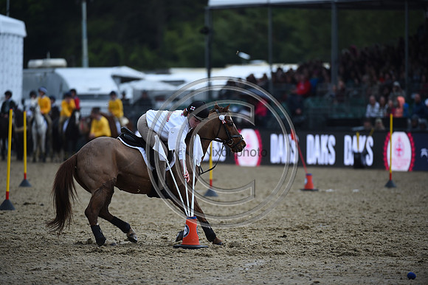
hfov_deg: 6.9
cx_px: 214
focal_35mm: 300
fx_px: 3564
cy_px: 142
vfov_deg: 4.6
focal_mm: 300
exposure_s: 1/1250
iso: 900
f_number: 4.5
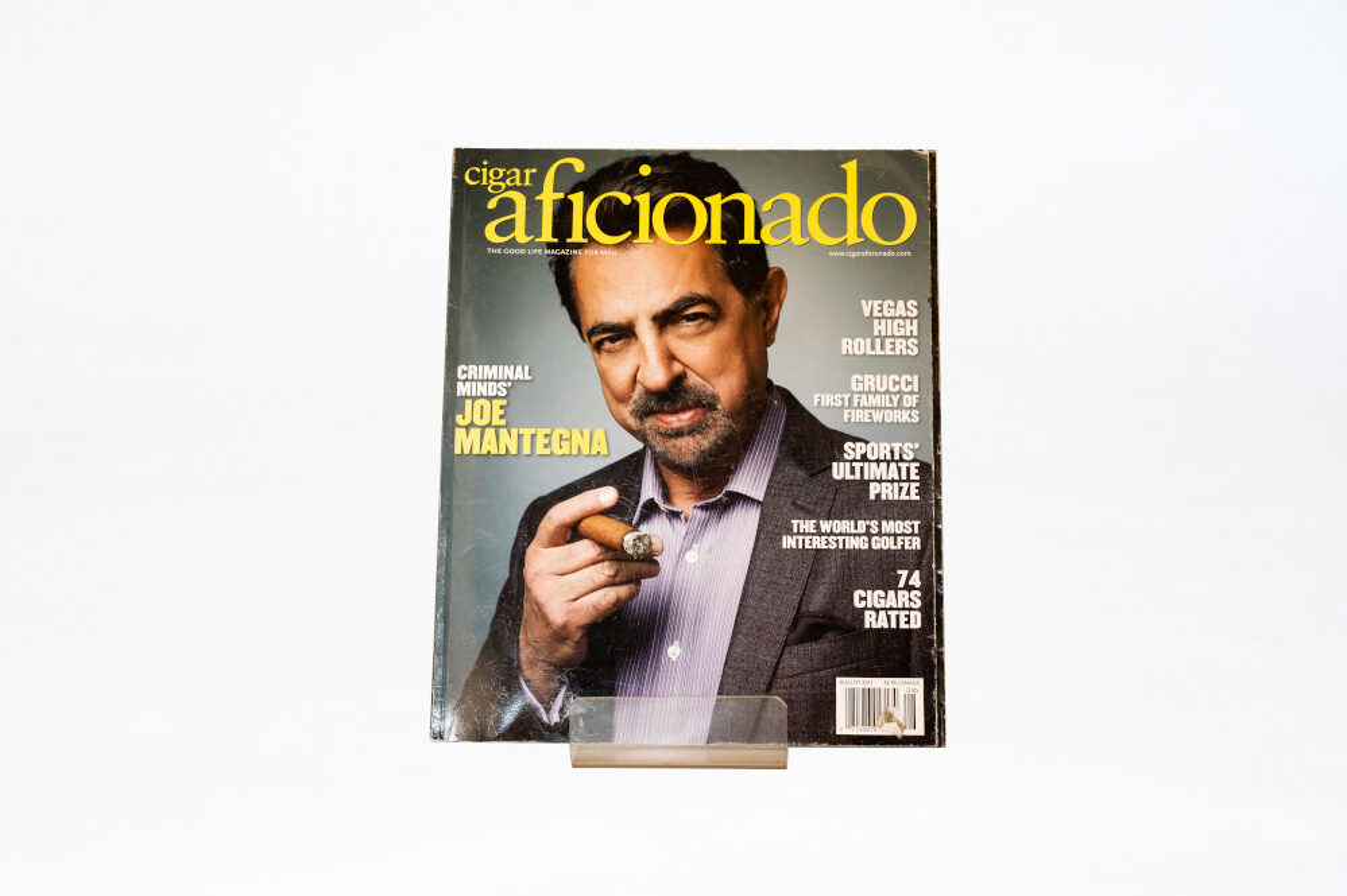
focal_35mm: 50
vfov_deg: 27.0
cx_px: 674
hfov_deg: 39.6
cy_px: 448
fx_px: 1870
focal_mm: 50
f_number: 8
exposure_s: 1/13
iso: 400
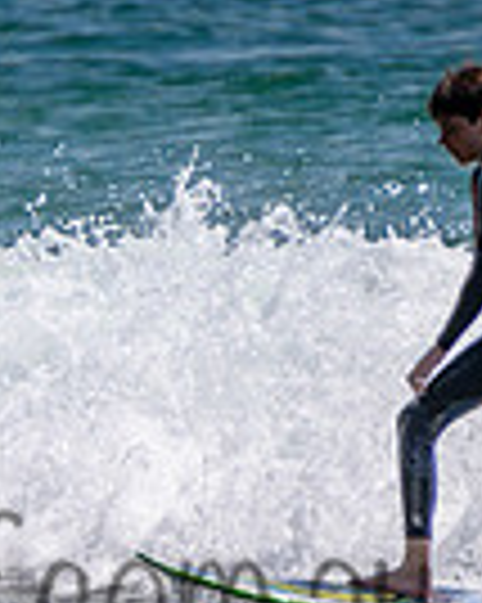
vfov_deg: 0.9
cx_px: -200
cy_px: 446
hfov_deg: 0.7
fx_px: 39971
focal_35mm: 2239
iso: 200
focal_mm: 400
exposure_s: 1/2000
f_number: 5.6
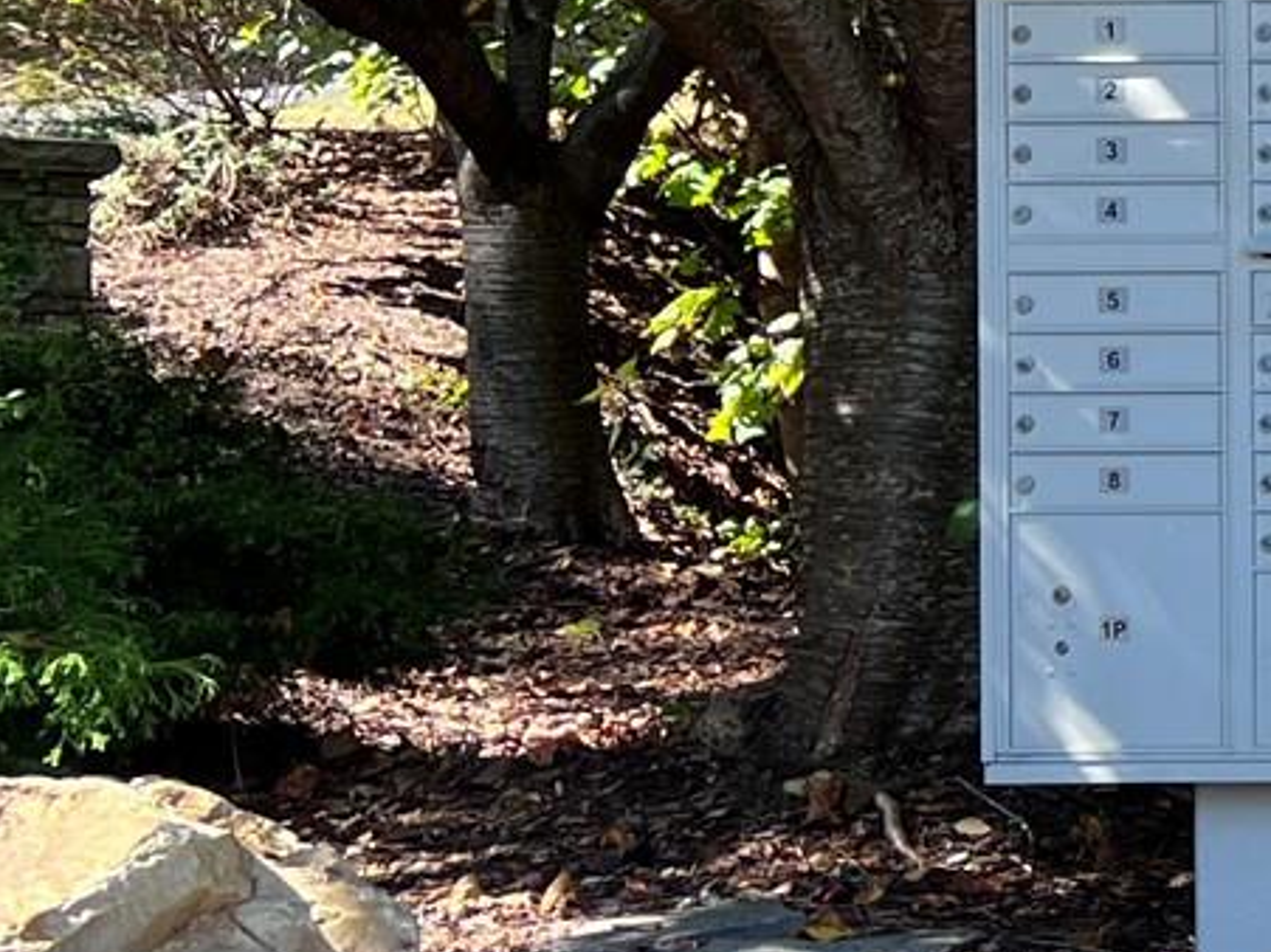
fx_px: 4331
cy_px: 453
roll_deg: +1.5
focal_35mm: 118
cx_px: 2542
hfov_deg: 14.1
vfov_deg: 12.5
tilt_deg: +0.5
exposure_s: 1/513
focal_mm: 5.7
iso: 50
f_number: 1.5
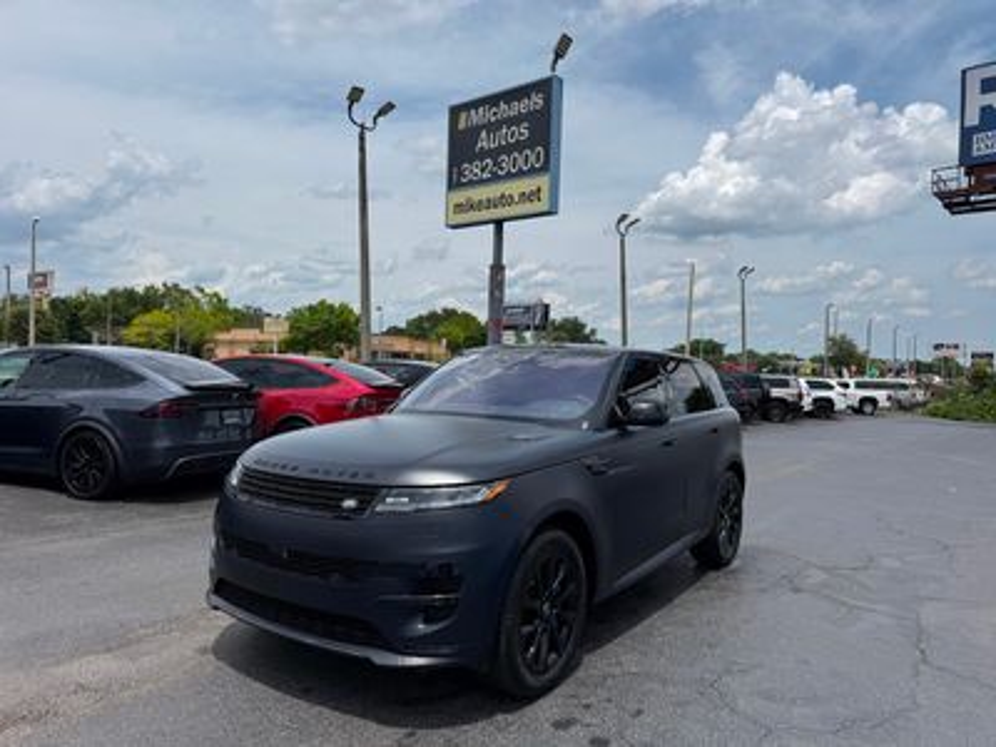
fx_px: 691
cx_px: 498
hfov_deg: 71.6
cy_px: 374
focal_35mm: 24
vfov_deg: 56.8
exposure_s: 1/8130
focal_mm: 6.76
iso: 80
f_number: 1.78
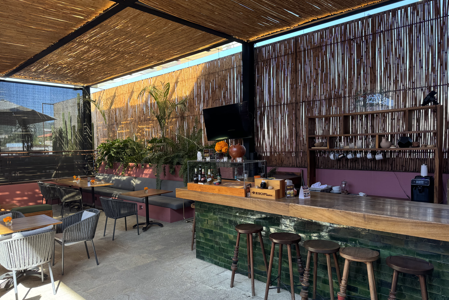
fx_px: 312
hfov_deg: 71.5
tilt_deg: -2.5
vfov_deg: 51.3
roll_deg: +1.5
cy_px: 160
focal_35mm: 25
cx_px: 225
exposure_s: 1/122
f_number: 1.78
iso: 80
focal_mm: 6.76
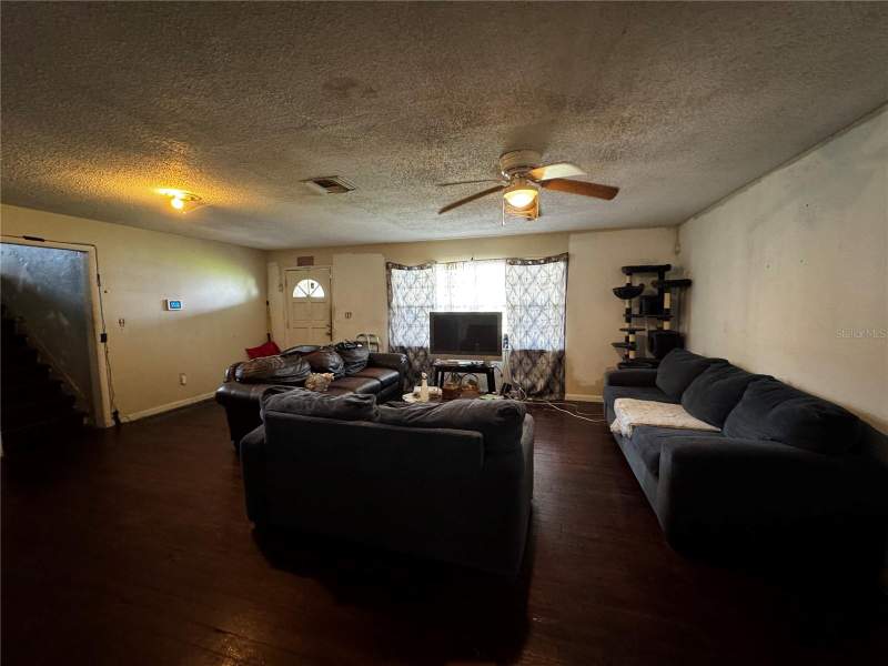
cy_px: 333
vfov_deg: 85.7
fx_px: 359
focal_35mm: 14
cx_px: 444
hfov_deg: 102.1
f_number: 2.2
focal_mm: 2.22
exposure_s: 1/60
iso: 800
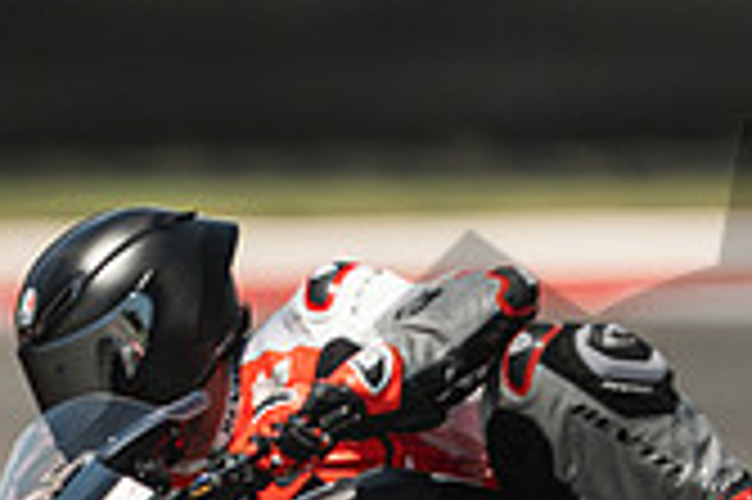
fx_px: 30467
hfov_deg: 1.4
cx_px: 811
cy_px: 669
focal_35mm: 1460
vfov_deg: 0.9
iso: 500
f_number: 2.8
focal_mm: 280
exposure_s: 1/320
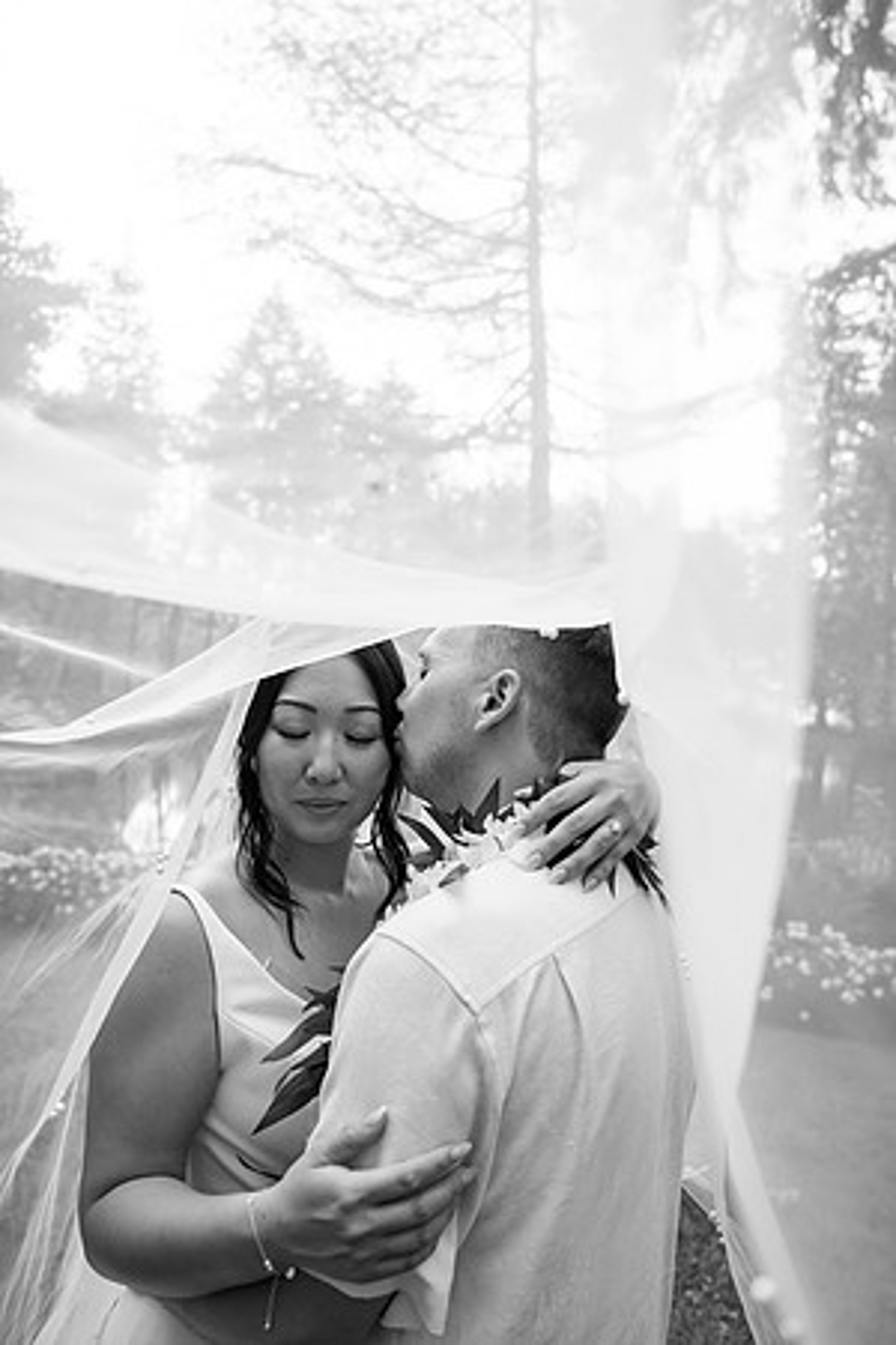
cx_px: 448
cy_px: 672
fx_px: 896
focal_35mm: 24
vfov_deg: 73.7
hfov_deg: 53.1
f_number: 3.5
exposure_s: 1/500
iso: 200
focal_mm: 24
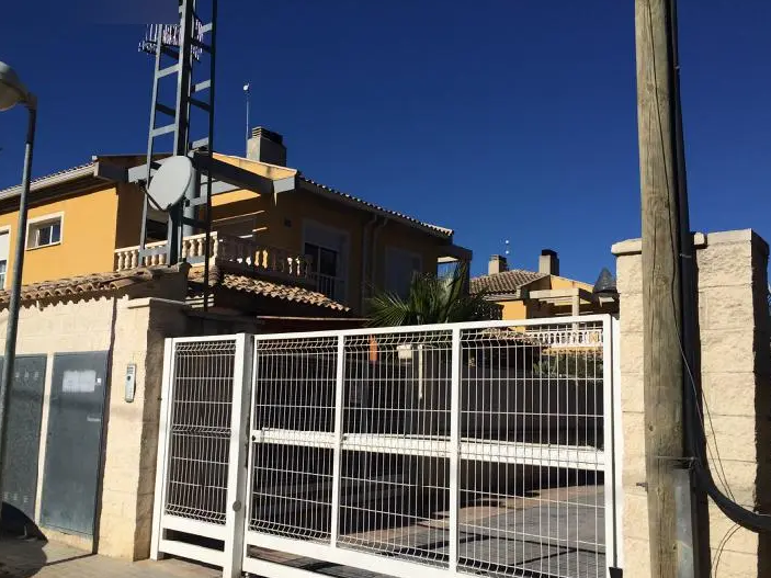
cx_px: 366
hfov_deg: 55.3
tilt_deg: +4.8
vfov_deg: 42.9
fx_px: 735
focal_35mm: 33
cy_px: 320
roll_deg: -2.5
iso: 32
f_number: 2.2
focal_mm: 4.15
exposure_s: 1/5882
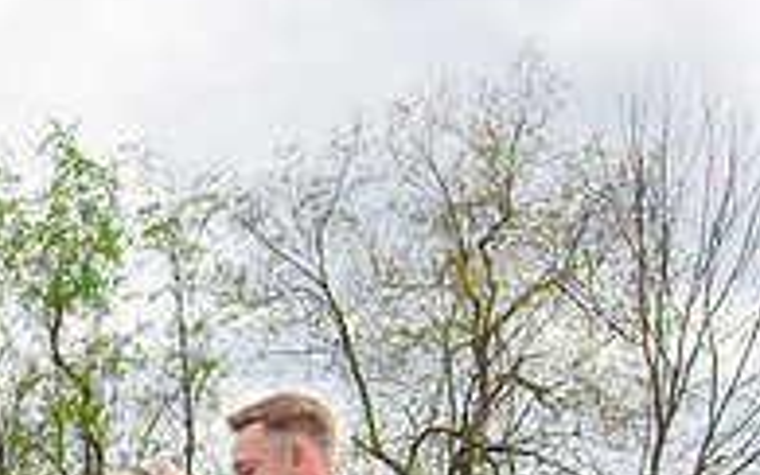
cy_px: 718
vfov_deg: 19.0
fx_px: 1243
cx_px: -69
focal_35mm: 60
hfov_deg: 30.5
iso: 400
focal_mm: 17
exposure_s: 1/3200
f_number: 3.2
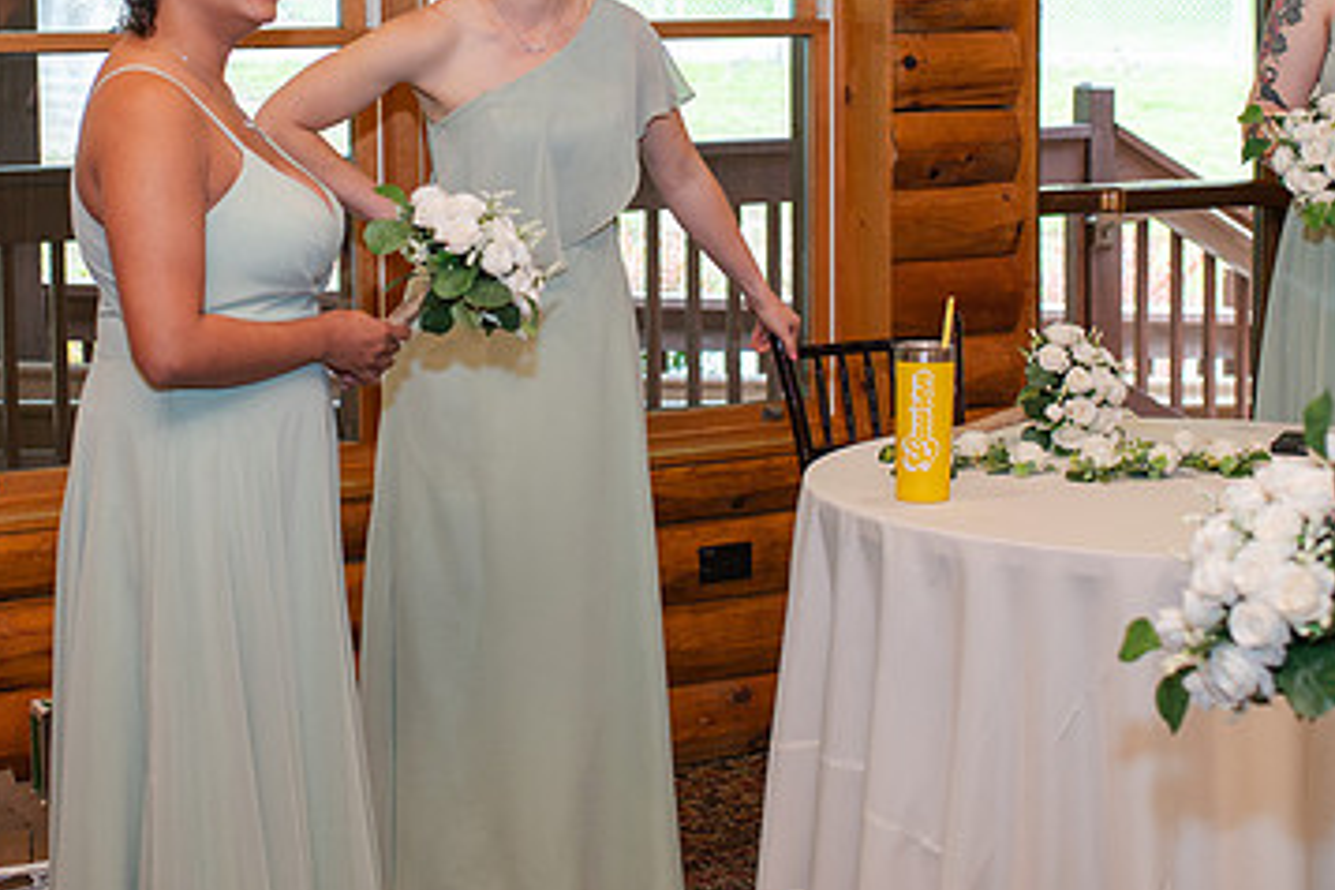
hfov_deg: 28.8
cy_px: 206
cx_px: 512
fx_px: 2596
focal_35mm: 70
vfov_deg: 19.3
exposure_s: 1/200
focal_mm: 35
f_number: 3.5
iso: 800
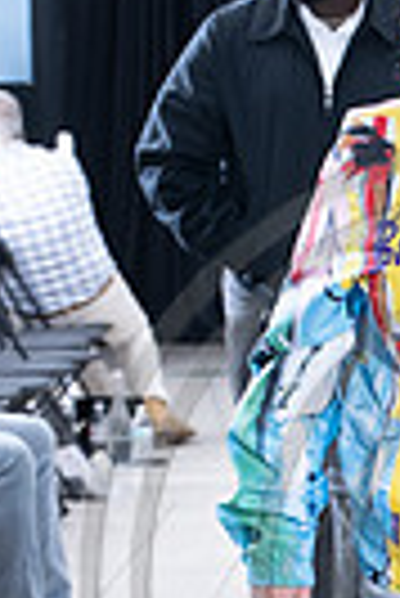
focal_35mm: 287
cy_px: 585
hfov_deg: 4.8
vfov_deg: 7.1
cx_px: 530
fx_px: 4771
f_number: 7.1
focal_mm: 85
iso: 1250
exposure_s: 1/160
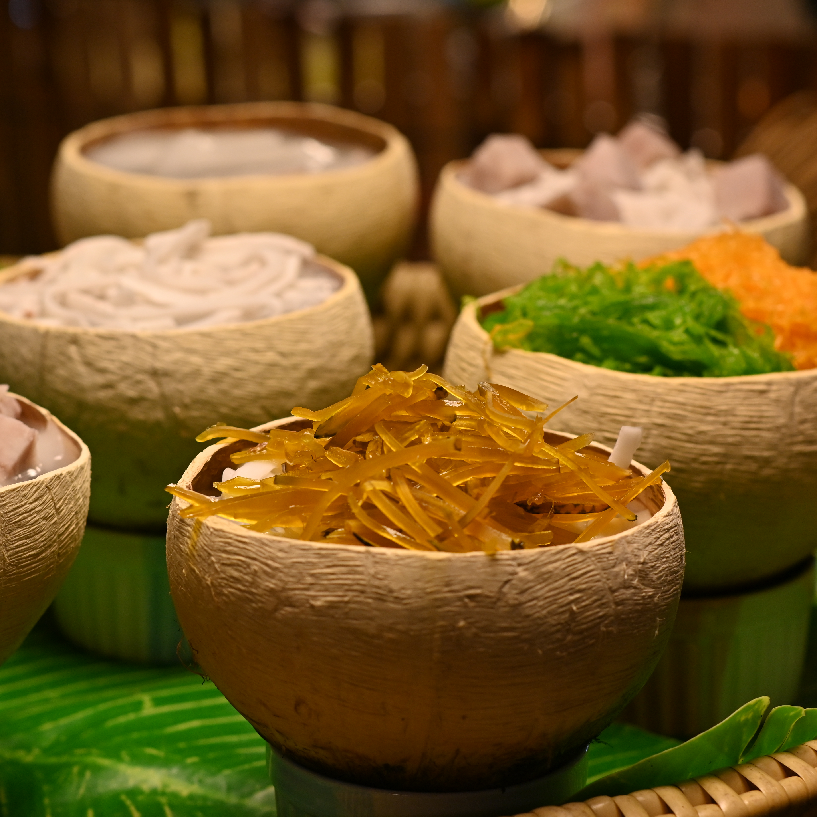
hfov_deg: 16.1
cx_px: 212
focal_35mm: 108
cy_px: 410
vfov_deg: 16.1
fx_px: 2884
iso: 360
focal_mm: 56
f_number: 4
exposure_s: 1/500
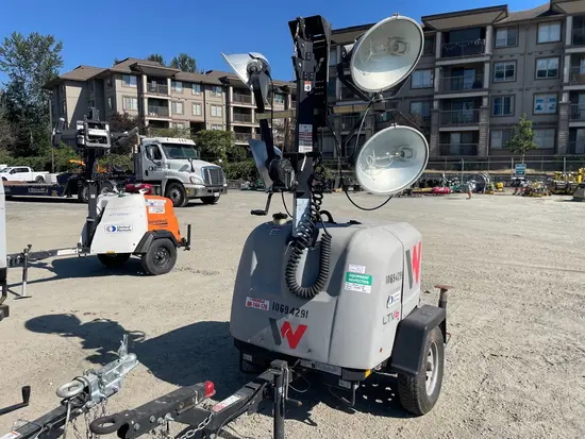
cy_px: 220
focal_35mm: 26
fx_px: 440
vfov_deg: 53.1
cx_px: 292
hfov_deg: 67.3
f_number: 1.6
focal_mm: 4.2
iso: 50
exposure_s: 1/6135
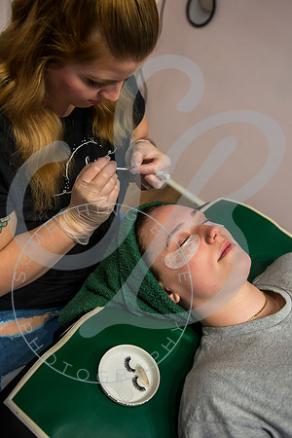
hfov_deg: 36.8
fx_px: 438
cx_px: 119
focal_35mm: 36
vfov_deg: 53.2
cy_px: 219
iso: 200
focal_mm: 24
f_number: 2.8
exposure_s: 1/125
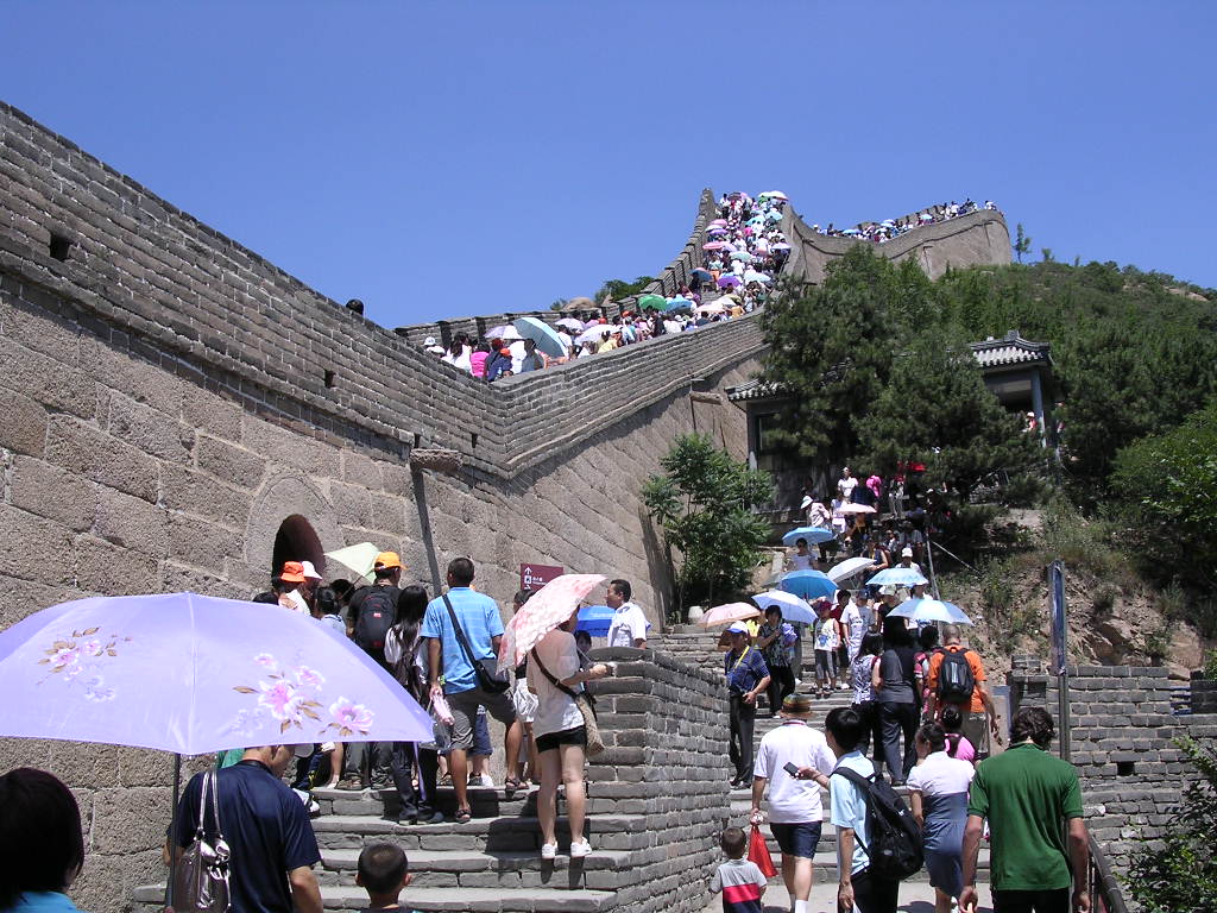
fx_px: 1336
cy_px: 456
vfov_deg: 37.7
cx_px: 608
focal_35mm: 38
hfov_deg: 49.0
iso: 100
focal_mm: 5.8
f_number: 5.6
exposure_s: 1/283
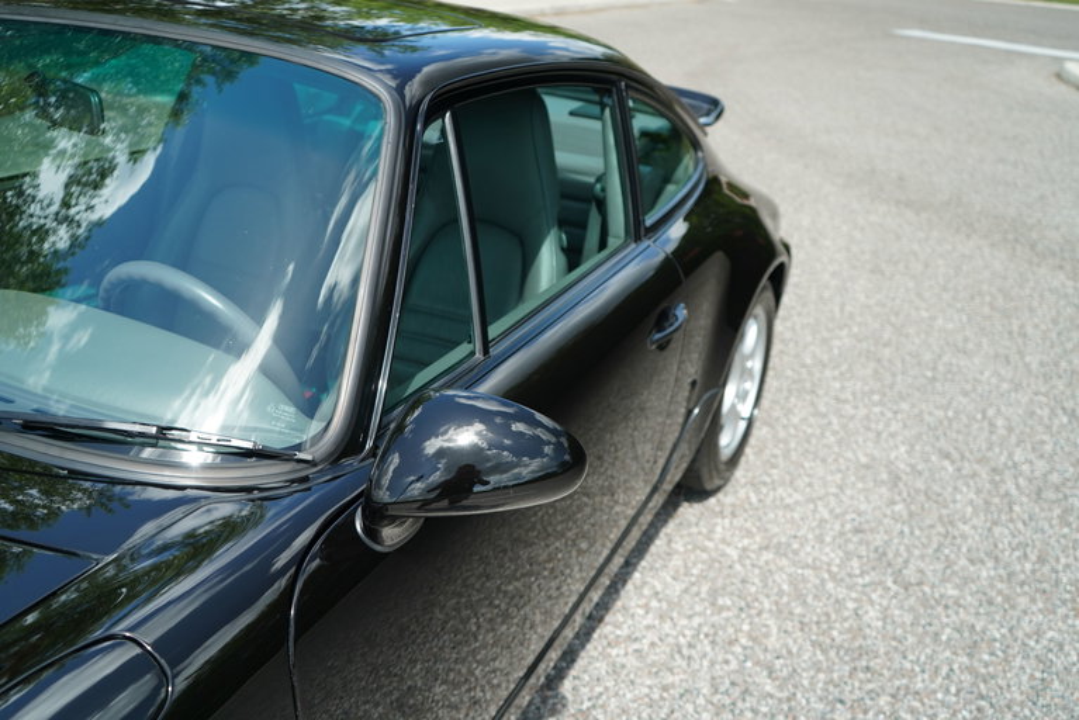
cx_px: 540
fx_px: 869
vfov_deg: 45.0
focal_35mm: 29
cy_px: 360
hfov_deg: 63.6
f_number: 4
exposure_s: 1/160
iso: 250
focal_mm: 29
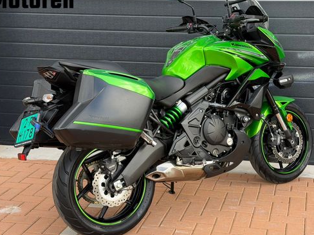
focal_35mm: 63
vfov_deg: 23.3
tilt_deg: -12.2
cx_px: 197
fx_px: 571
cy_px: 119
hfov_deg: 30.6
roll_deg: -0.4
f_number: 1.78
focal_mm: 6.76
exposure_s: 1/587
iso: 80
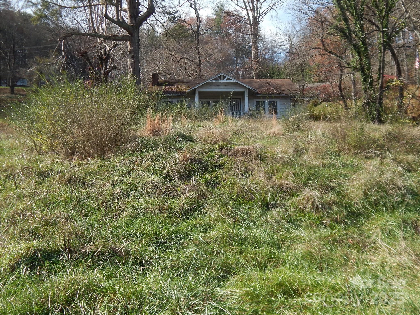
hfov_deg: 49.0
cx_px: 210
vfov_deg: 37.7
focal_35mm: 38
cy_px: 158
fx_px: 461
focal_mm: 6.8
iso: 125
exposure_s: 1/500
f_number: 3.4
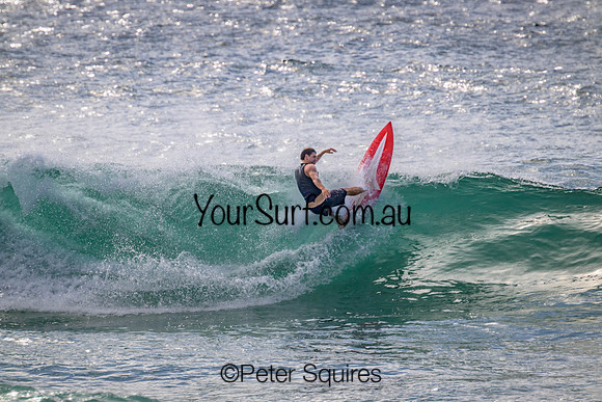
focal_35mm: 800
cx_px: 301
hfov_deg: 2.6
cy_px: 201
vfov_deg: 1.7
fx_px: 13380
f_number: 11
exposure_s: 1/2000
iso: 900
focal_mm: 800
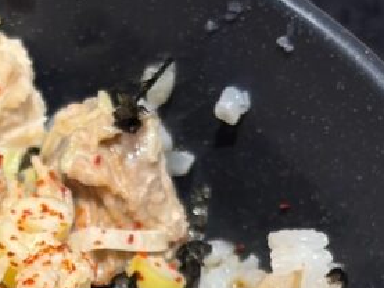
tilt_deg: -63.1
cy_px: 458
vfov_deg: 7.6
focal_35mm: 192
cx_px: -79
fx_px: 2131
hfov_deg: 10.1
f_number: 1.6
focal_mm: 5.96
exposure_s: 1/50
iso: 25
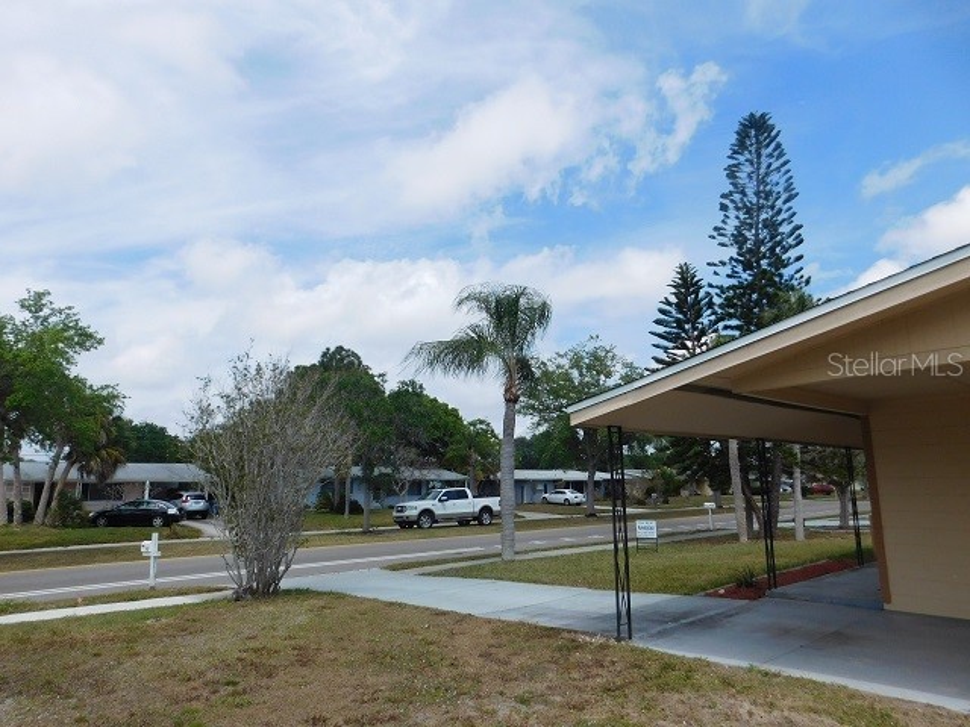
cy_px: 364
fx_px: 644
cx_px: 485
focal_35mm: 23
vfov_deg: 58.9
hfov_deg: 73.9
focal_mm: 4
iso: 125
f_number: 6
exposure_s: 1/640
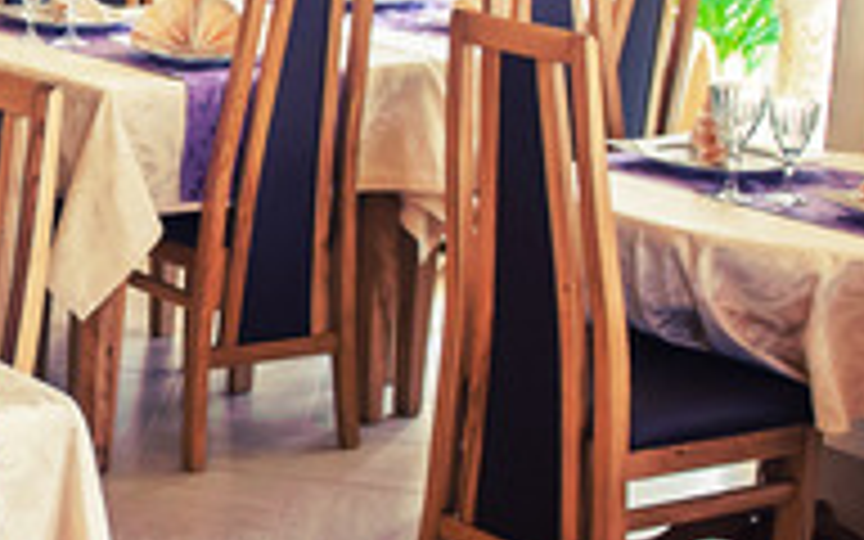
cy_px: 112
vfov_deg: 12.8
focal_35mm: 102
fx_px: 2402
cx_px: -351
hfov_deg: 18.5
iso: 1250
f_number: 3.2
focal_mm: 24
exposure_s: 1/125
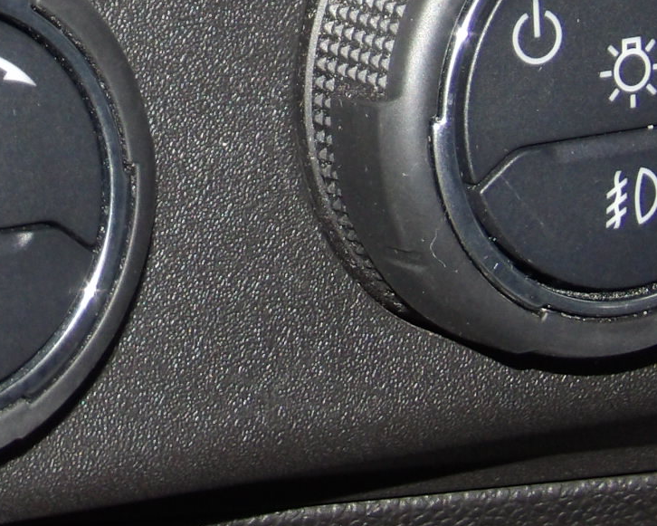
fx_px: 9685
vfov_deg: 3.1
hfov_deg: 3.9
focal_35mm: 498
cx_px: 46
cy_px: -92
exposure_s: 1/19
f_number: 4.3
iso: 200
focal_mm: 25.6
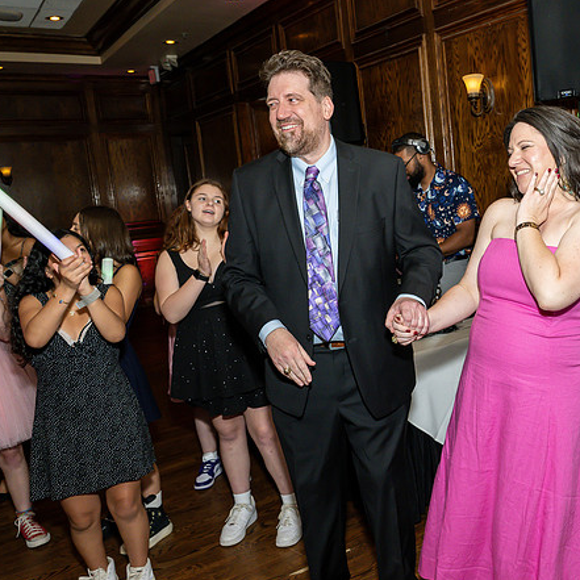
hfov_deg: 45.3
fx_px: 663
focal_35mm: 35
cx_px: 448
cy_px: 256
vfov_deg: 47.1
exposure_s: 1/250
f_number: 8
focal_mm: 24
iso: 640
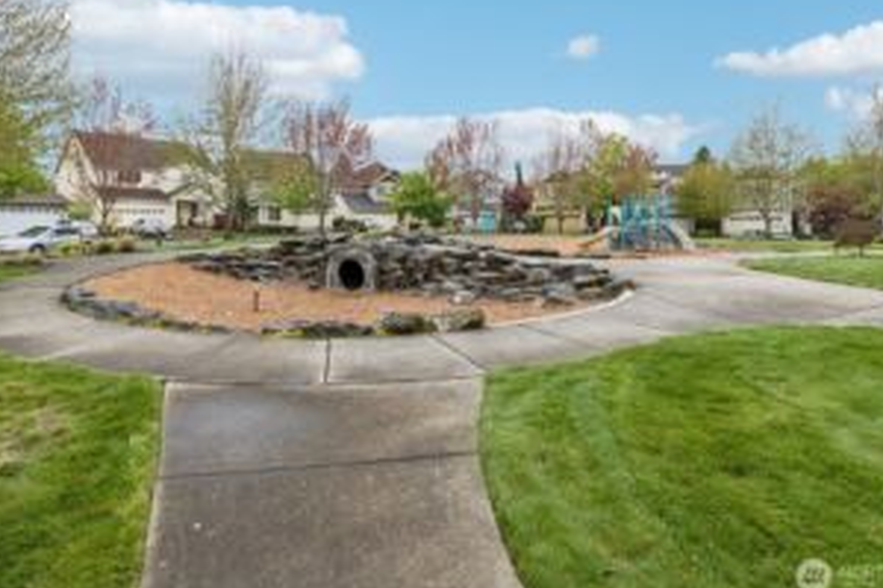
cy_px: 210
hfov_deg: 83.4
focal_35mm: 20
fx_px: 491
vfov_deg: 60.9
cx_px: 377
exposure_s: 1/100
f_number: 9
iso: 250
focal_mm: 10
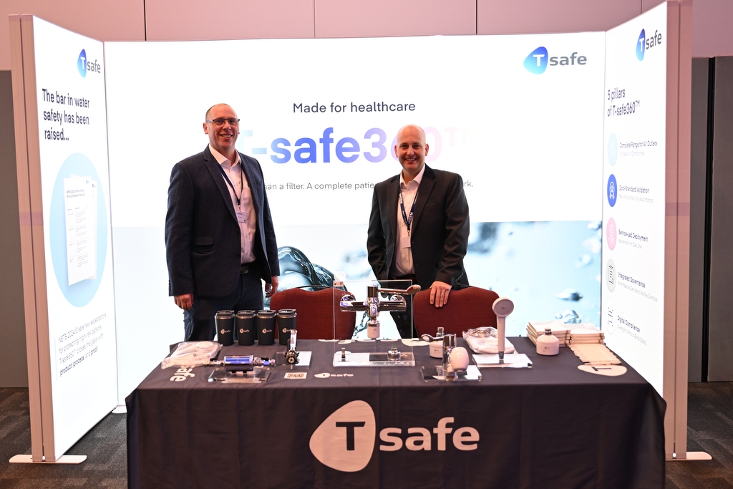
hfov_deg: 61.1
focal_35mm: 30
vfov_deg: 43.0
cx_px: 366
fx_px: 621
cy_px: 244
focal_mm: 30.5
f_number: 2.8
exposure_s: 1/200
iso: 800
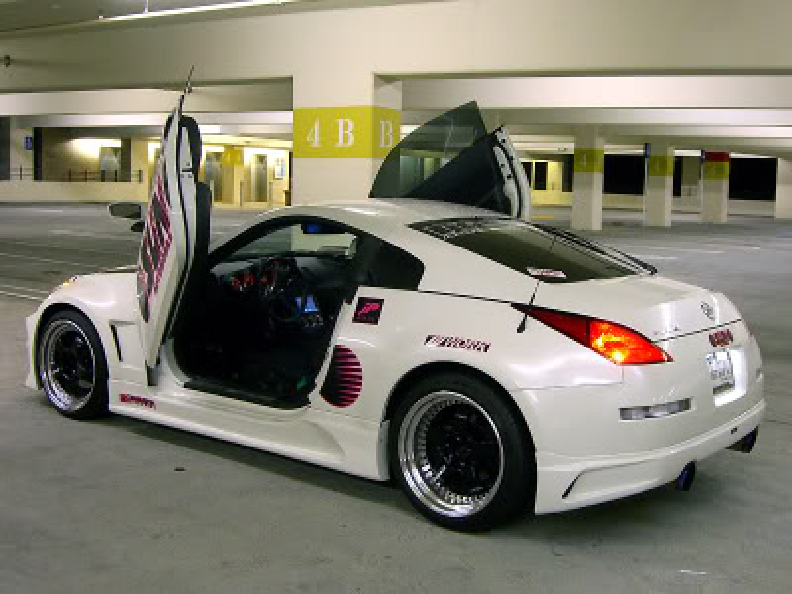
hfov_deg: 49.0
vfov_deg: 37.7
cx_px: 396
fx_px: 869
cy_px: 297
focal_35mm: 38
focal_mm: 7.9
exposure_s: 1
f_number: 8
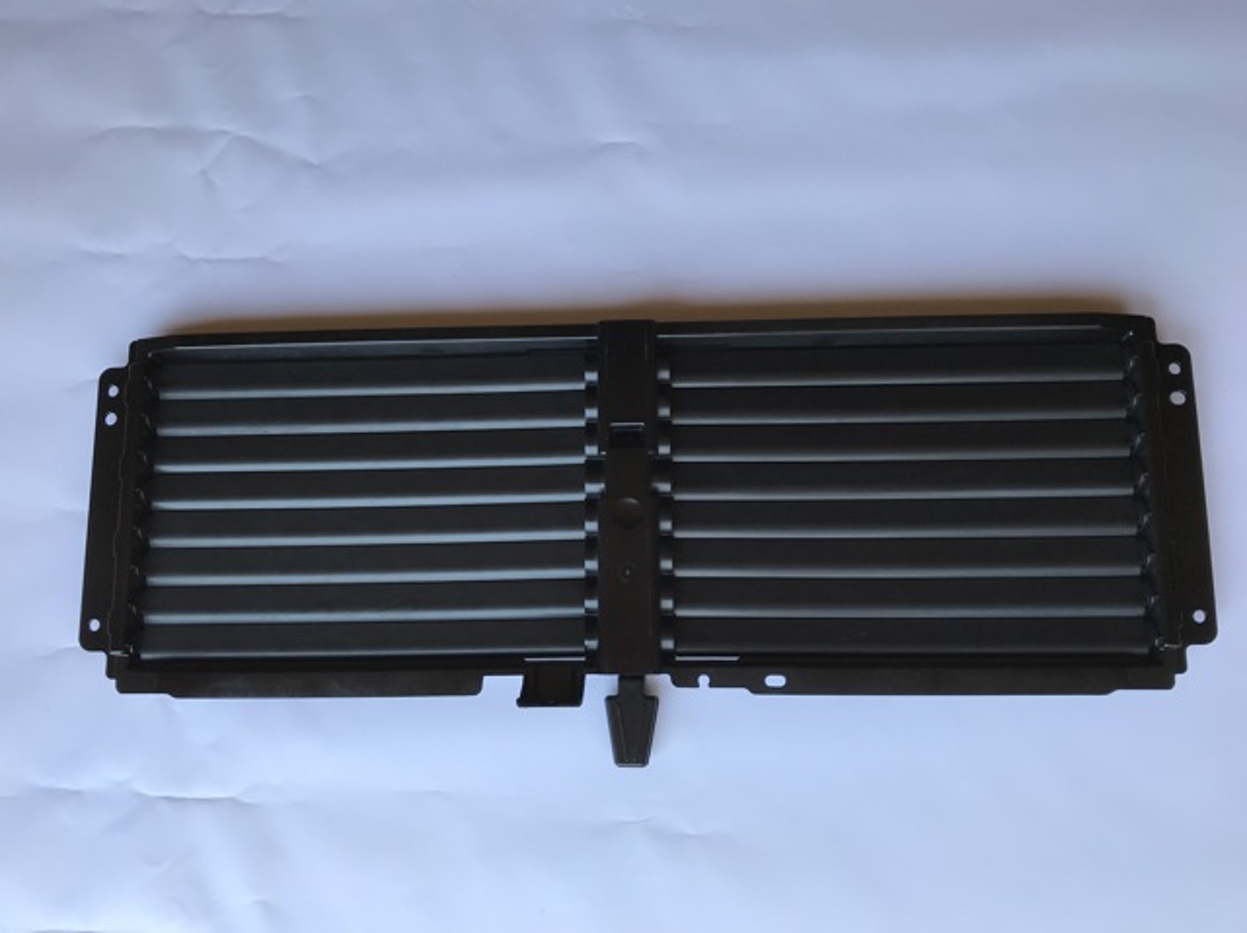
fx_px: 1008
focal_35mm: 28
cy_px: 466
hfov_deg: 63.5
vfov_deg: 49.7
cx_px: 624
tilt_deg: -82.4
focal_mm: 3.99
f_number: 1.8
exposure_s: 1/331
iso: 20
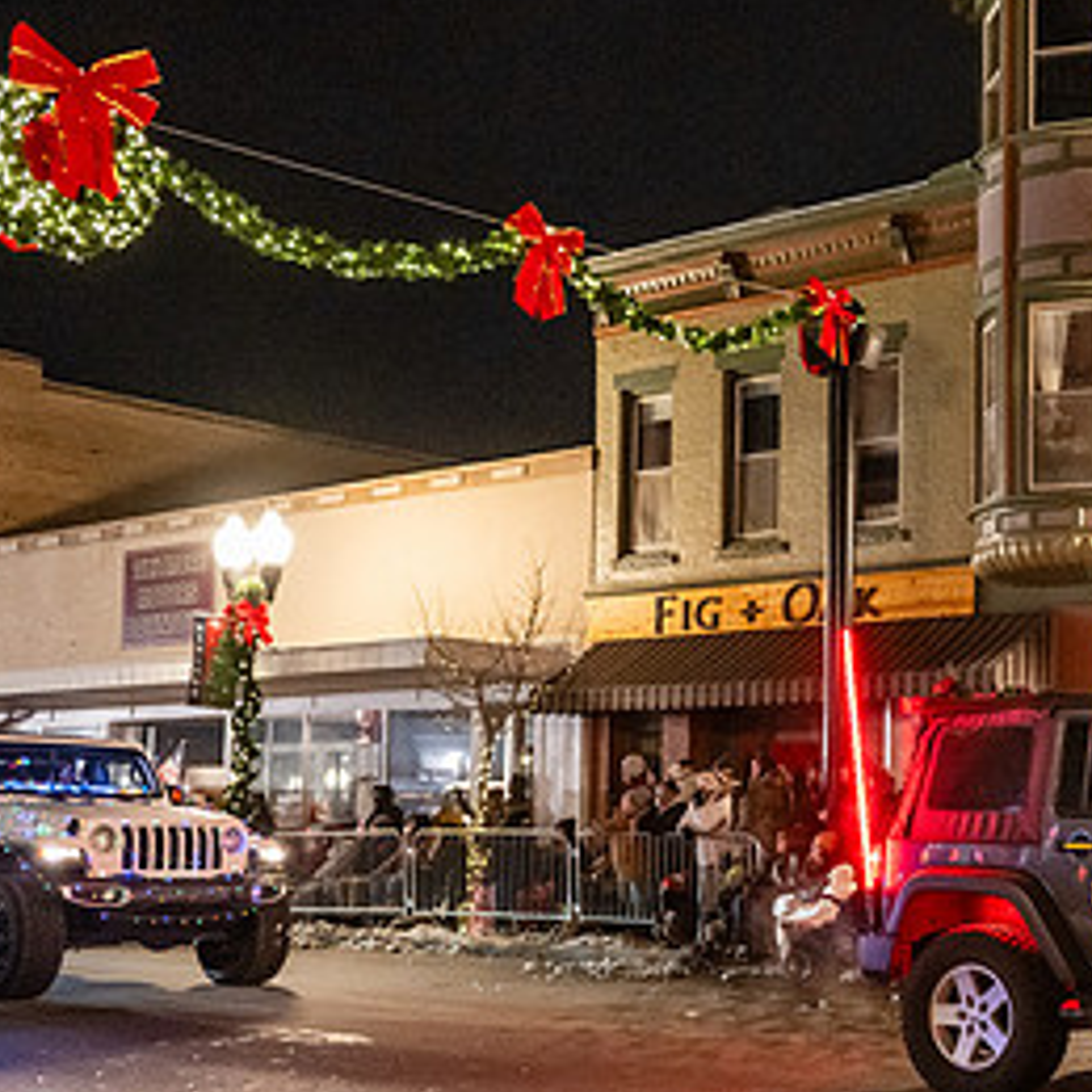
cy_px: 691
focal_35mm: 53
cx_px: 1058
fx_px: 1892
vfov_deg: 32.0
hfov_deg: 30.2
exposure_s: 1/200
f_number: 3.2
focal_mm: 28
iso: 6400
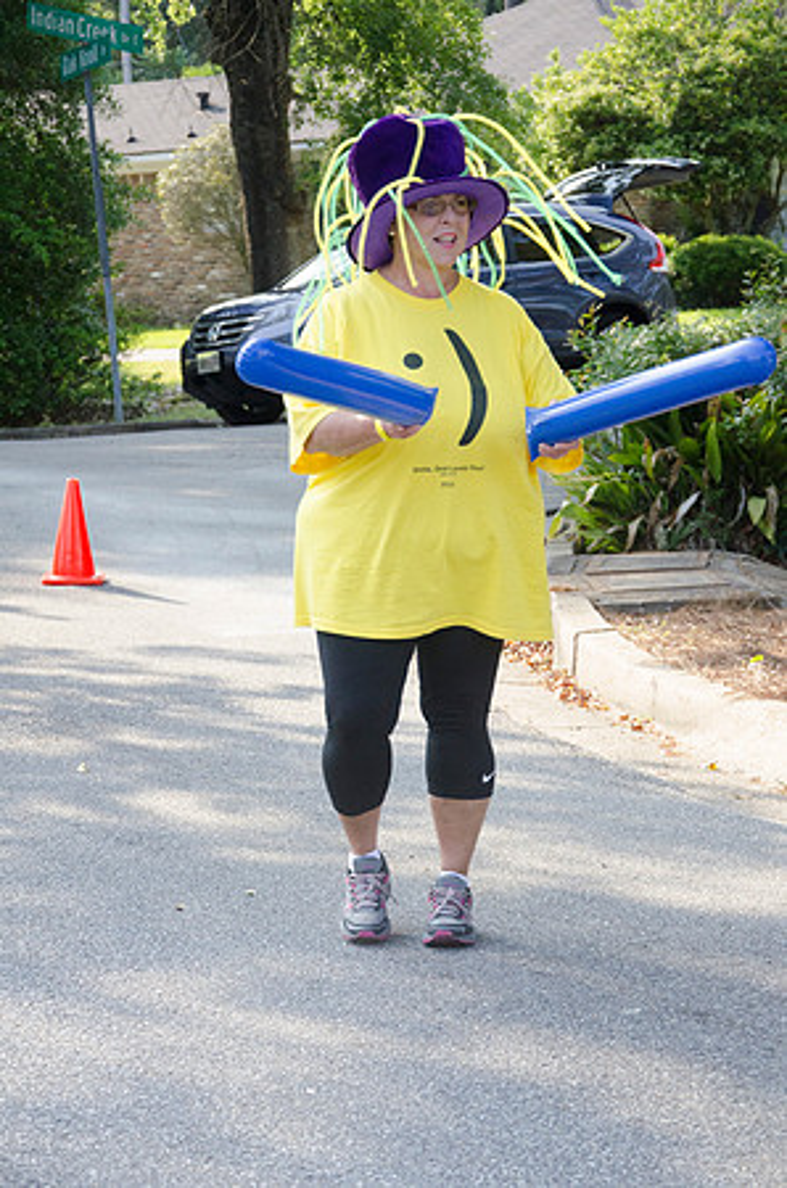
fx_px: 3261
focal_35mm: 99
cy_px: 594
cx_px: 394
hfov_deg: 13.8
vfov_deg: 20.7
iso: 800
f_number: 5.3
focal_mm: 66
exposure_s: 1/1600
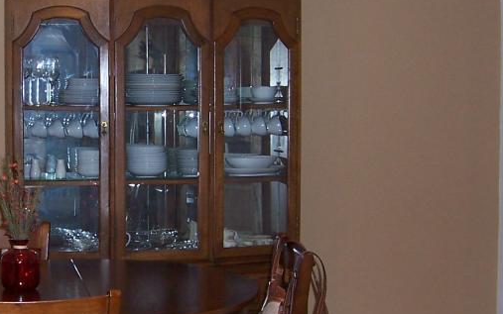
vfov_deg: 16.9
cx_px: 82
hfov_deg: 26.2
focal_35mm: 77
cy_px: 153
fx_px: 1056
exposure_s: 1/60
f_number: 3
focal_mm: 6
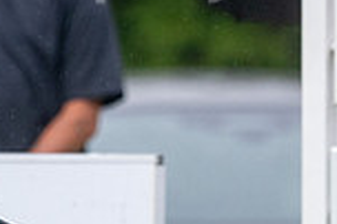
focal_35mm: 1721
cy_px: -157
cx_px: -29
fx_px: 16093
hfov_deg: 1.2
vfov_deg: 0.8
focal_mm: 300
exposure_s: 1/800
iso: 800
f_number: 4
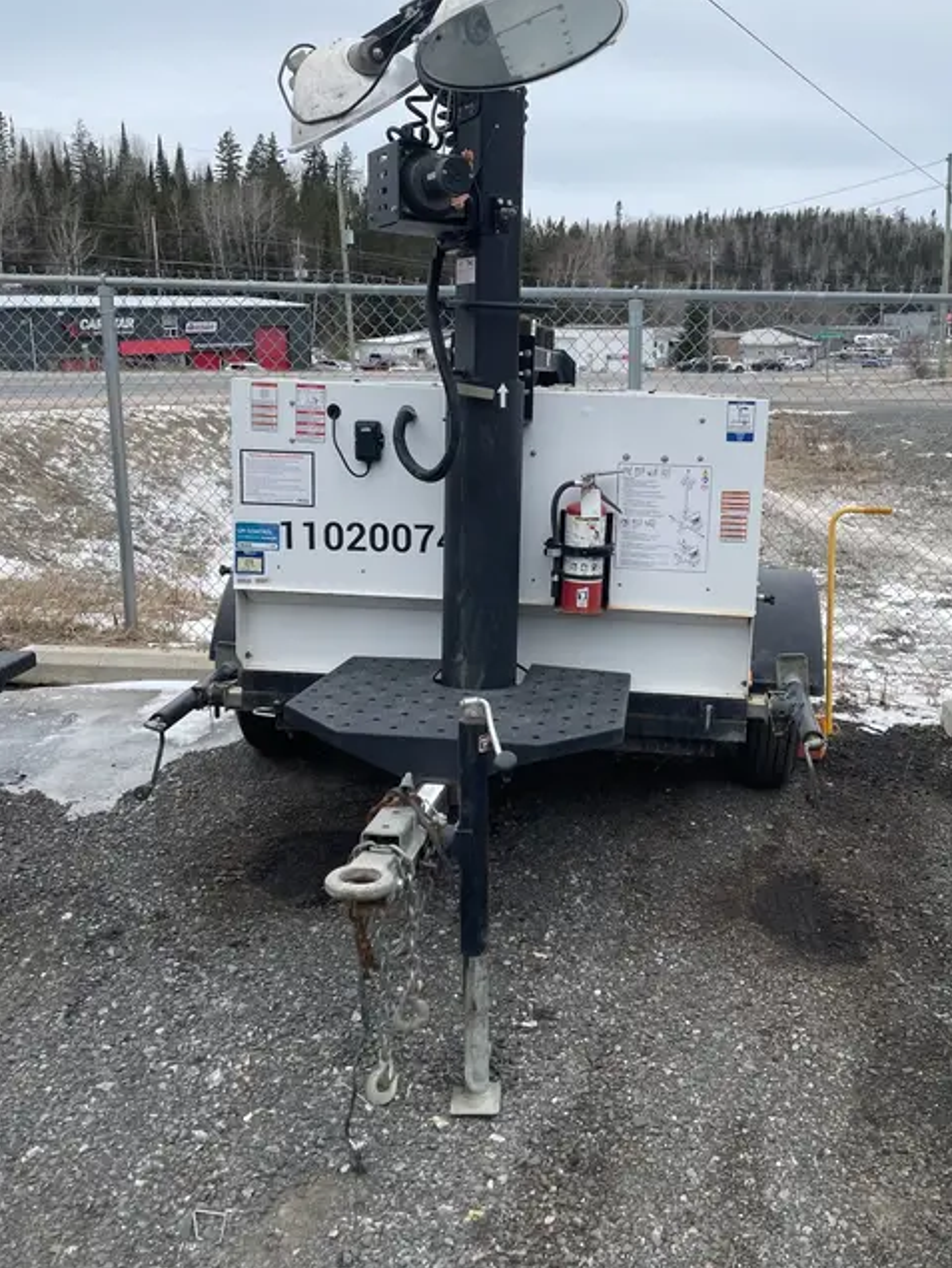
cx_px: 547
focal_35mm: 30
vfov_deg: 59.7
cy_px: 546
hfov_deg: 46.7
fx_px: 1099
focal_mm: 4.2
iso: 32
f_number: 1.6
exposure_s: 1/1715
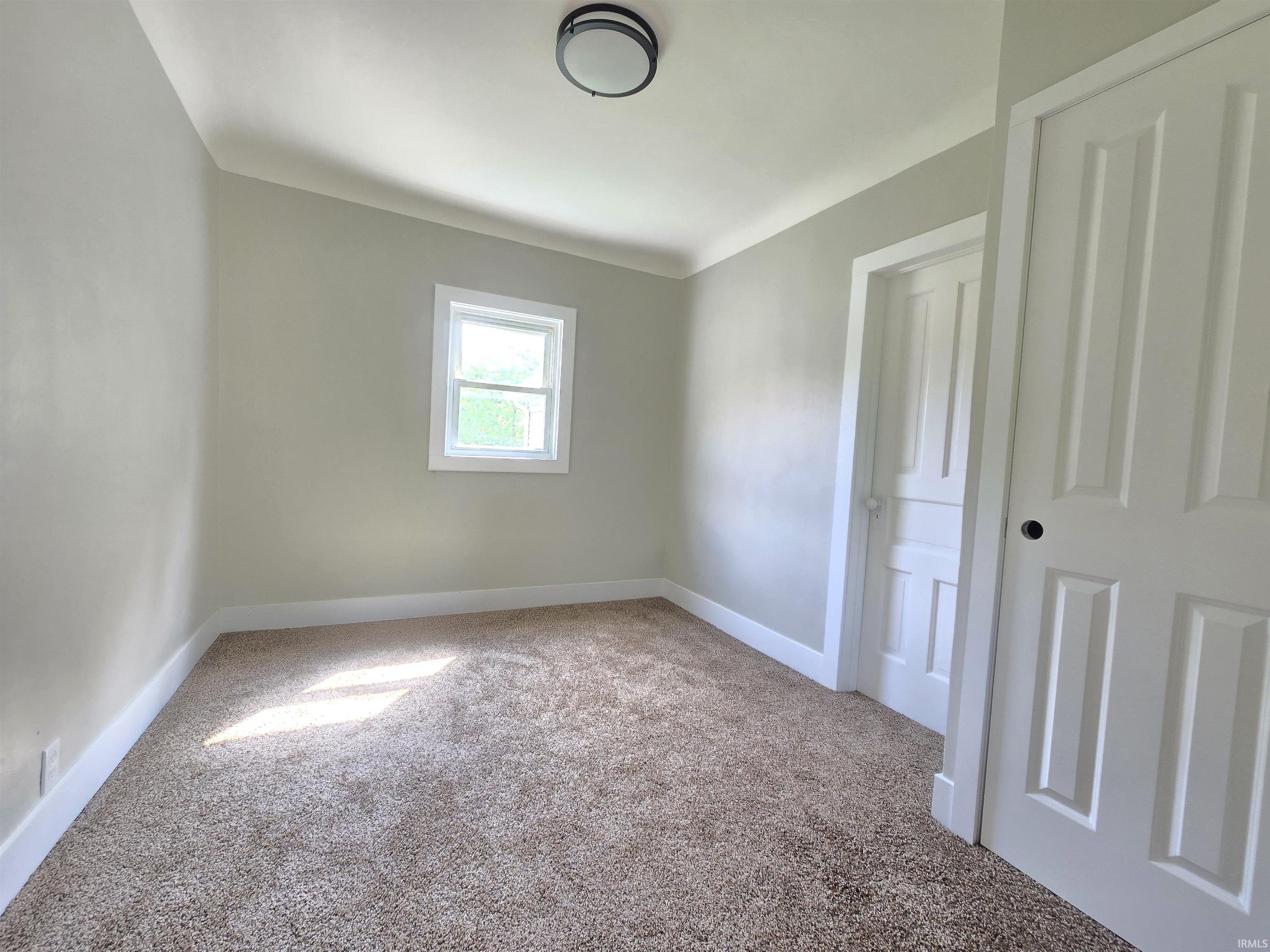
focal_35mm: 13
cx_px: 635
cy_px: 476
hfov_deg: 106.2
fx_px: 477
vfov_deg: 89.9
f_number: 2.2
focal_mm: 2.2
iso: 125
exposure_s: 1/60
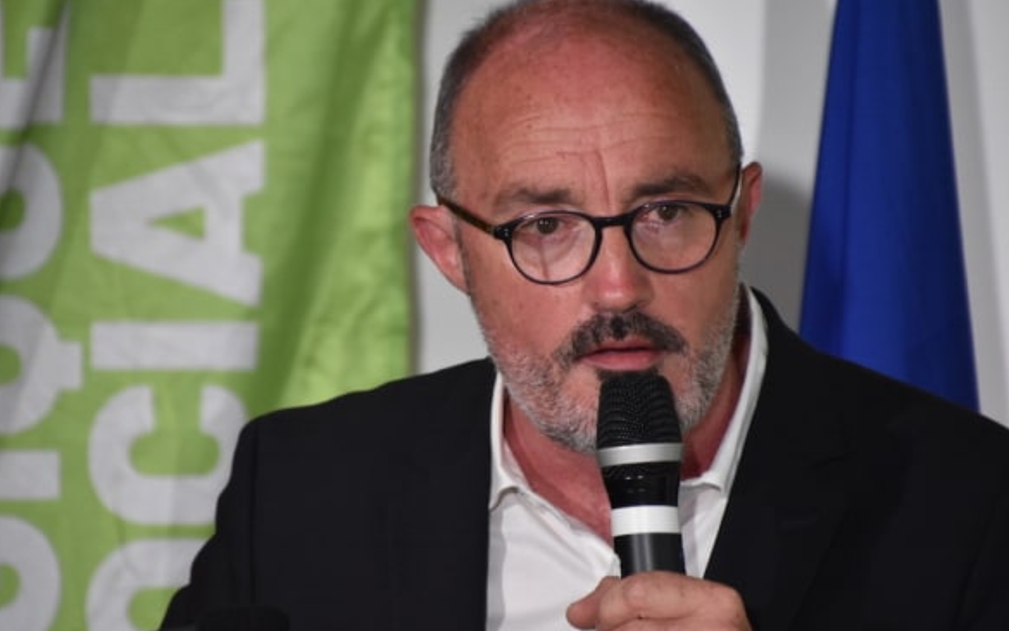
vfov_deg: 2.8
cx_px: 505
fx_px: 12928
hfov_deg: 4.5
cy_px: 328
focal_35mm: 470
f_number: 6.3
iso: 1600
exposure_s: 1/200
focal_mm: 300
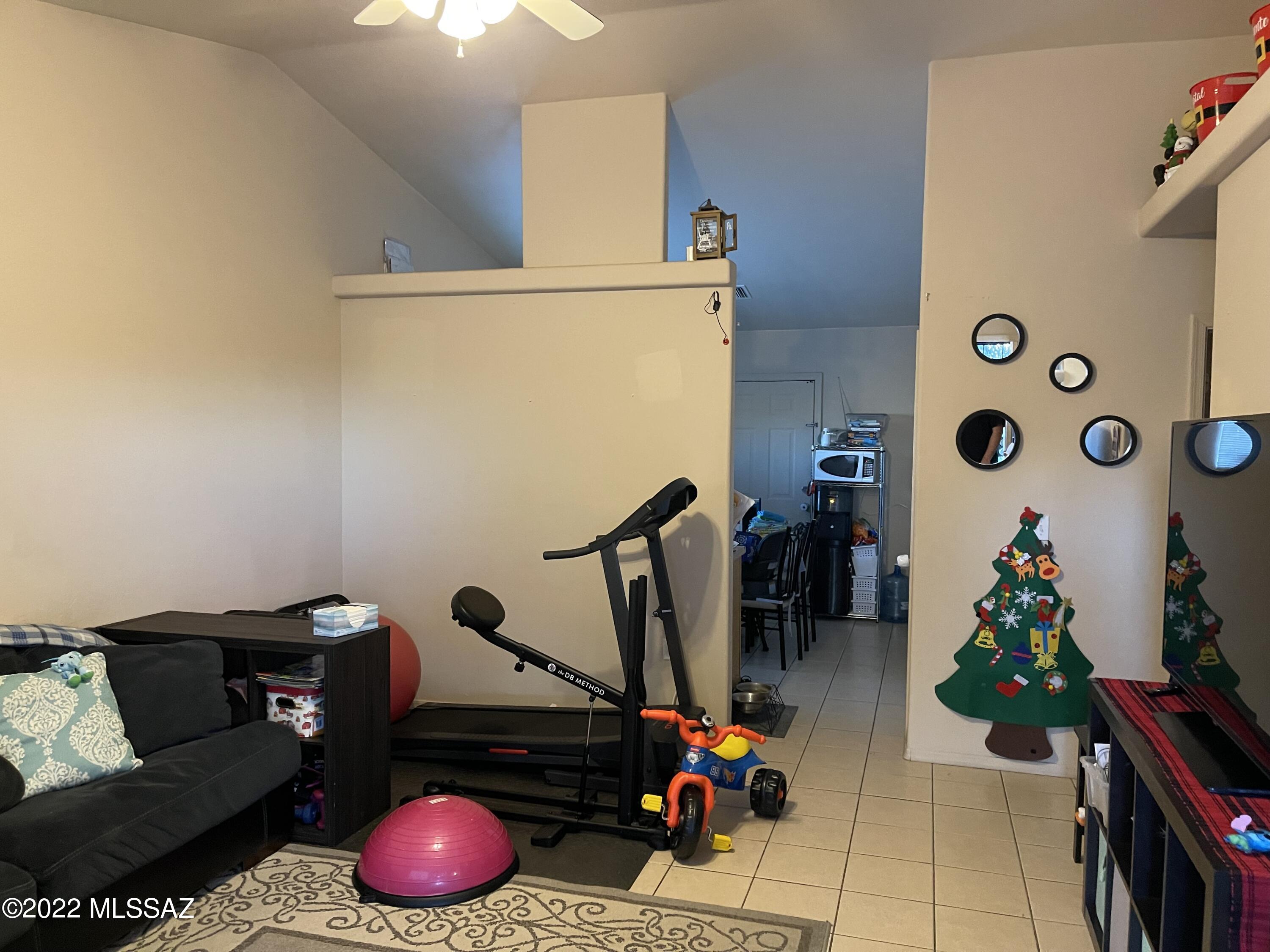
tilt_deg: -4.4
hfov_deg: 67.3
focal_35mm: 26
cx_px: 635
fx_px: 954
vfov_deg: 53.1
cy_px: 476
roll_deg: -0.1
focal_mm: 5.1
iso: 500
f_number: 1.6
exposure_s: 1/40
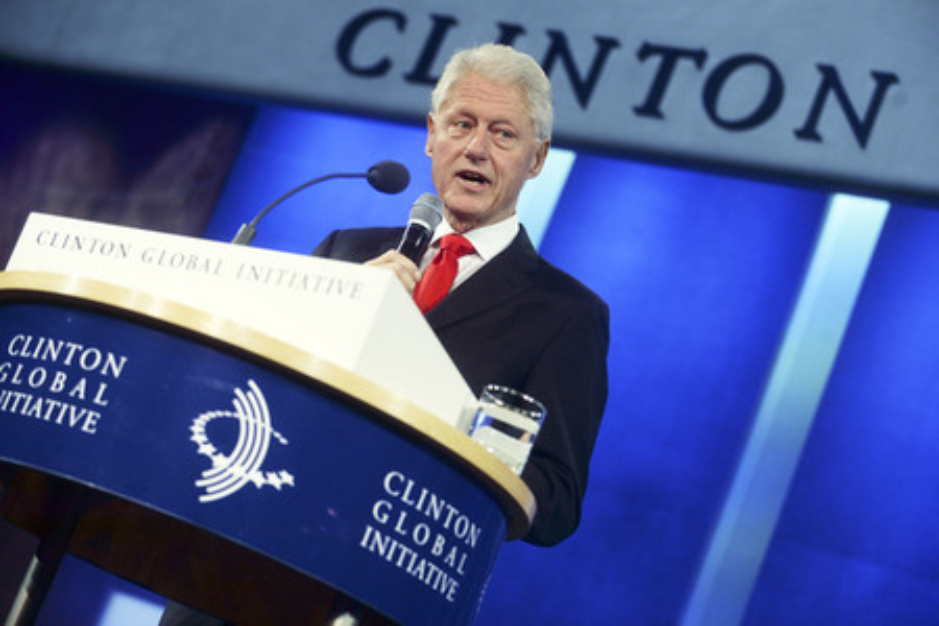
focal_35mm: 86
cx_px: 470
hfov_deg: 23.6
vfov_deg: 15.9
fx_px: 2243
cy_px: 313
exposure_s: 1/500
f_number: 4.5
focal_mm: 86
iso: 1600
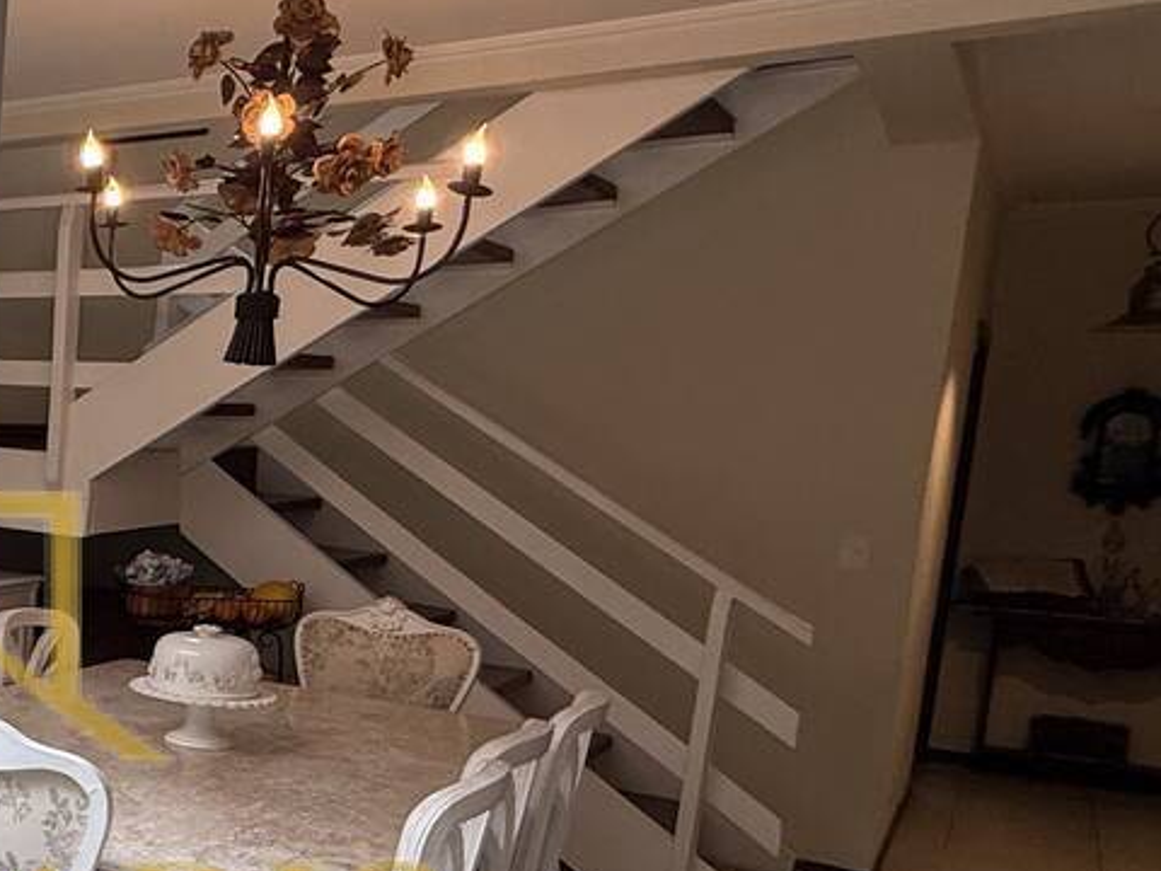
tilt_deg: -7.5
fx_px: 1409
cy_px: 588
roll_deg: -0.5
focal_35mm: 42
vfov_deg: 34.0
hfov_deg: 33.1
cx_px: -346
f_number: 2.2
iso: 160
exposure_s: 1/120
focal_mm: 2.22
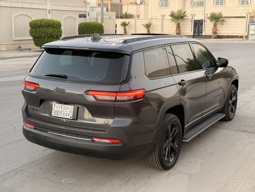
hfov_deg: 39.6
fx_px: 354
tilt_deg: -11.0
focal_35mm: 48
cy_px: 96
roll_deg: -0.2
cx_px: 128
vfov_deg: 30.3
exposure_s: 1/60
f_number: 1.78
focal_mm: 6.76
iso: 160
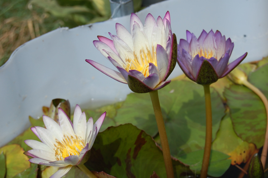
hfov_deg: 24.6
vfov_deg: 16.5
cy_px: 89
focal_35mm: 82
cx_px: 134
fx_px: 614
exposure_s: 1/400
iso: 200
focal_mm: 55
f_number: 10
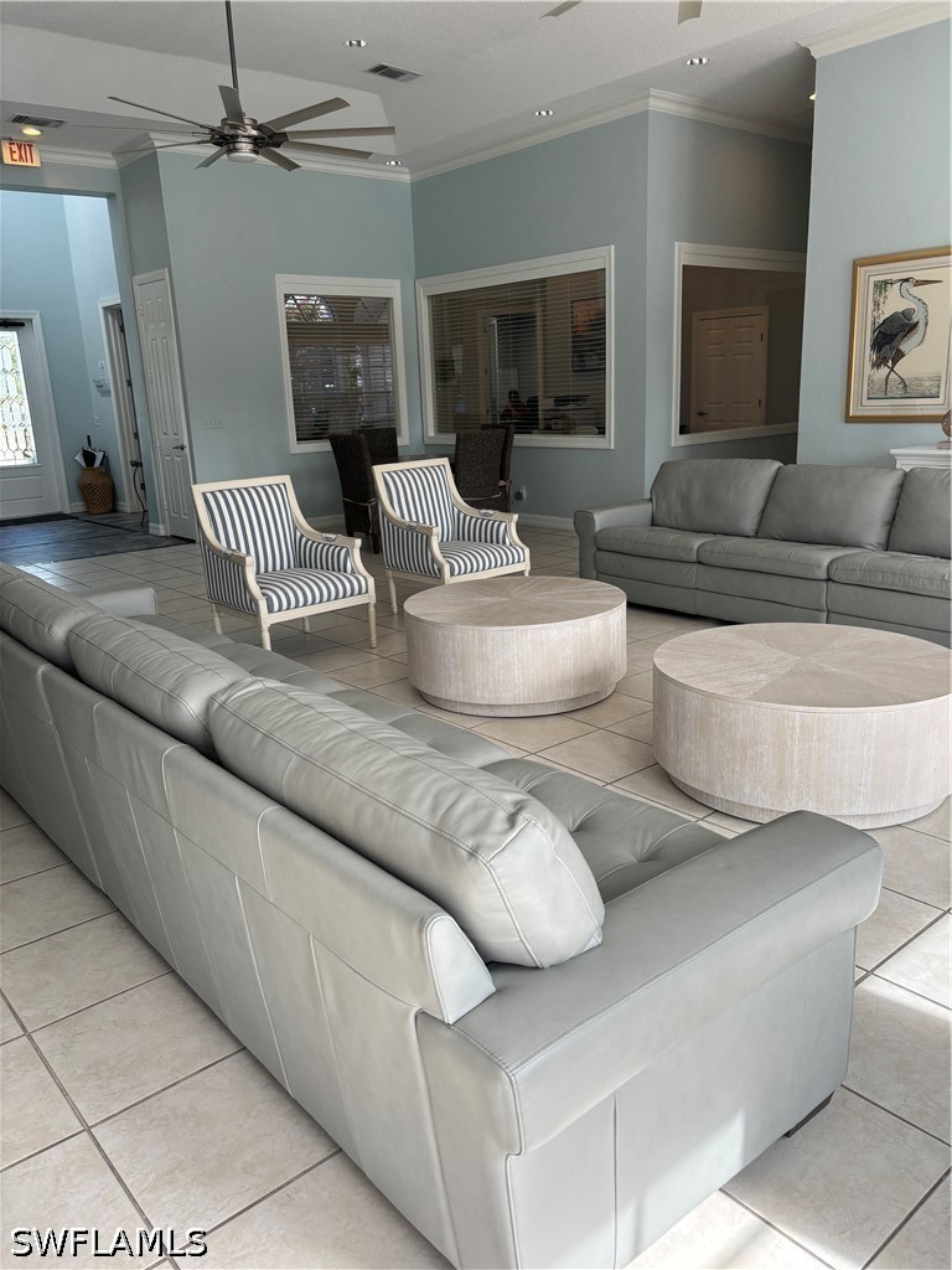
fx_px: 953
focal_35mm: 26
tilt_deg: -15.4
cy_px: 635
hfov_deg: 53.1
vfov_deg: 67.3
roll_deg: +0.4
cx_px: 476
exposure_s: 1/275
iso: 50
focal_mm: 5.96
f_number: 1.6
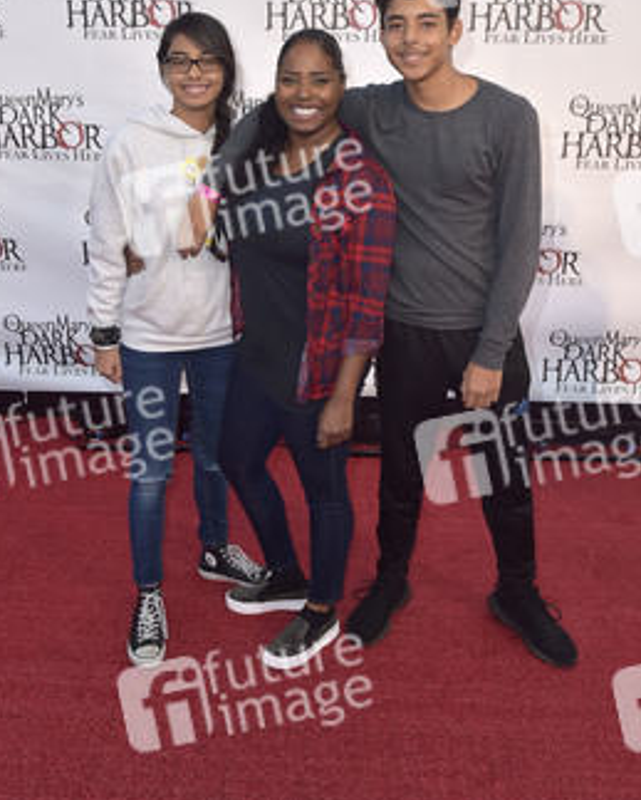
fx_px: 852
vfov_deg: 49.9
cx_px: 318
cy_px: 322
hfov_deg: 41.2
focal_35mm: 36
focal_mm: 31
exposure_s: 1/250
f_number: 5.6
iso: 250
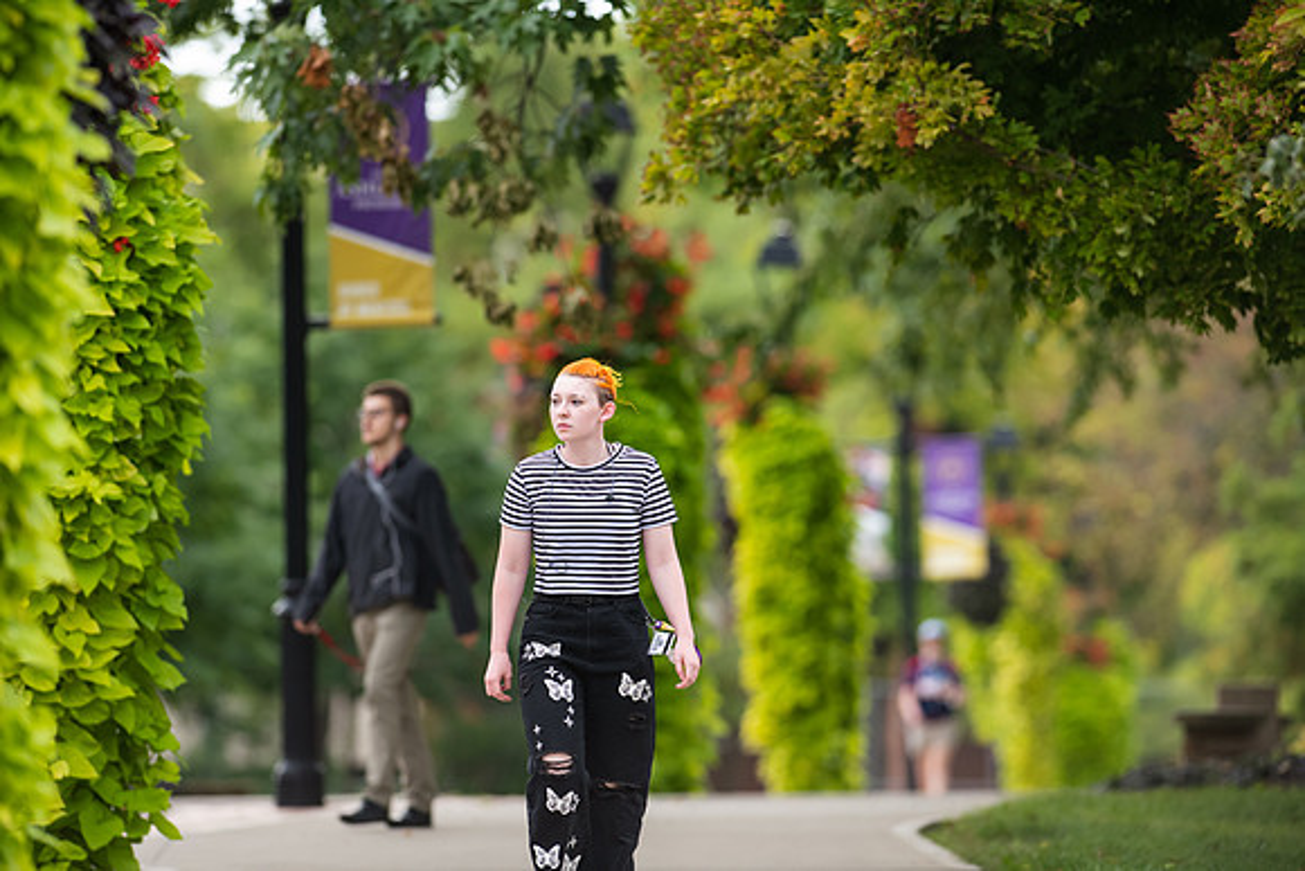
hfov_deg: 6.9
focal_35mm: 300
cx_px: 652
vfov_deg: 4.6
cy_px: 436
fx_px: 10877
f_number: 3.5
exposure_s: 1/400
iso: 800
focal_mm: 300
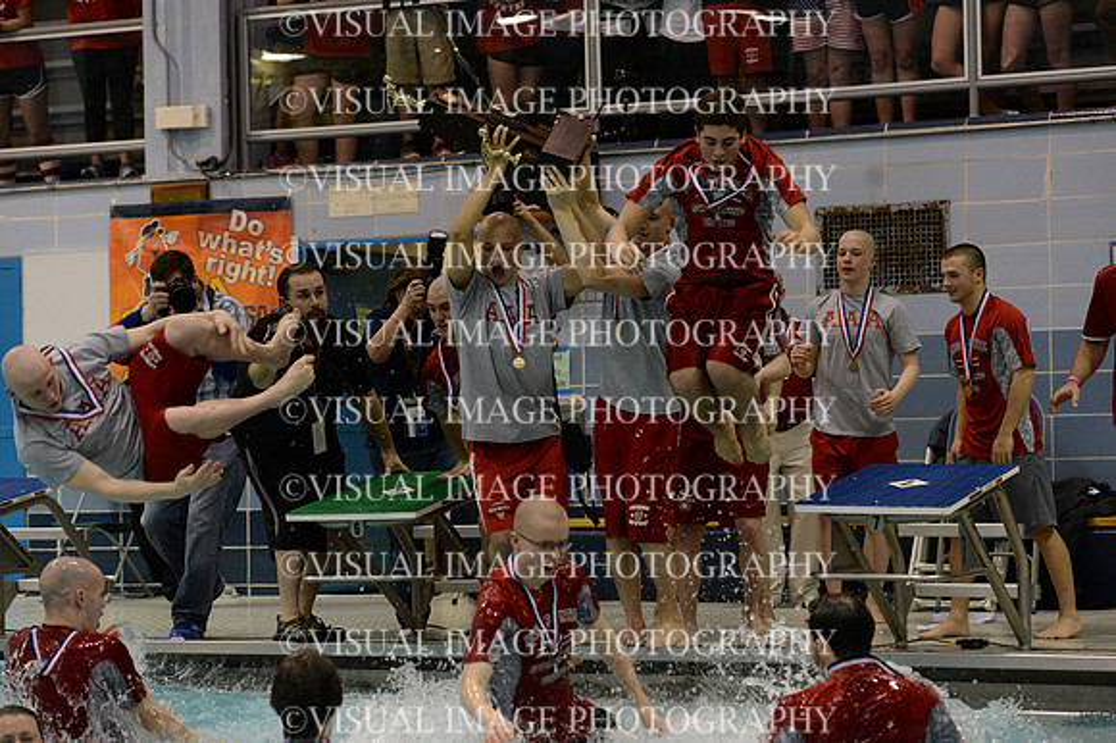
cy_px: 372
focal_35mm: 100
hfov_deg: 20.4
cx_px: 558
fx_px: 3098
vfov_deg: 13.7
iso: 6400
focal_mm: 100
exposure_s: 1/400
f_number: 3.5
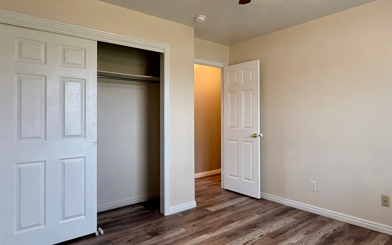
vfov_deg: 51.0
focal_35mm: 24
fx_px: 256
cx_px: 236
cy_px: 112
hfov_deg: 74.0
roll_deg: +0.3
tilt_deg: +1.7
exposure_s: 1/60
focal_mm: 2.22
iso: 200
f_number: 2.2
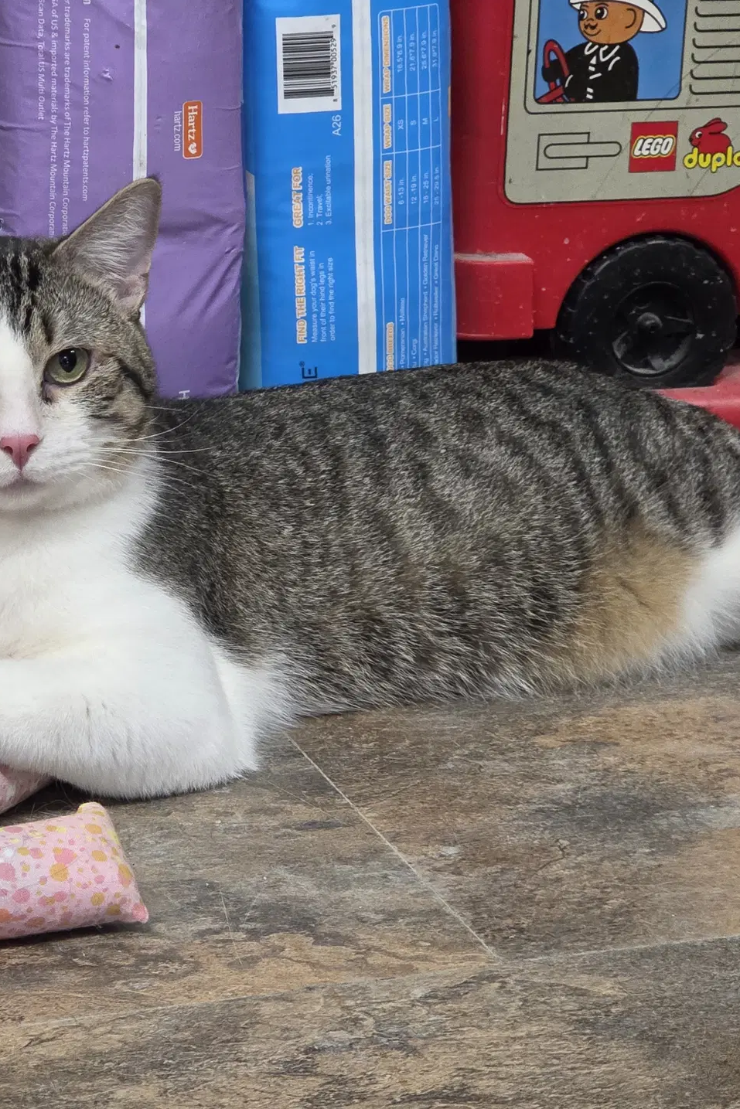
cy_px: 553
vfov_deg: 21.2
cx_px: 101
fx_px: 2959
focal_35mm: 96
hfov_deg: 14.1
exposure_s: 1/120
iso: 400
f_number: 2.4
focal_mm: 7
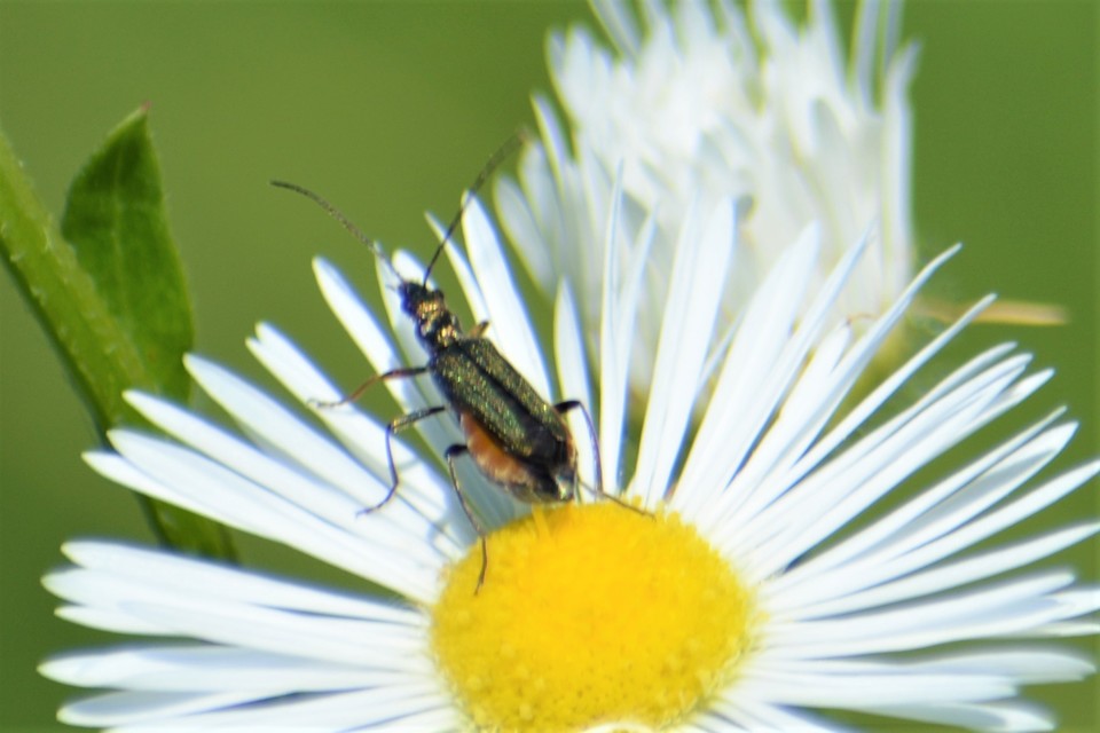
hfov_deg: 4.6
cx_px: 550
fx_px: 13749
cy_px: 366
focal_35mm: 450
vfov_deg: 3.1
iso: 100
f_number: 8
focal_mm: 300
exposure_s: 1/320
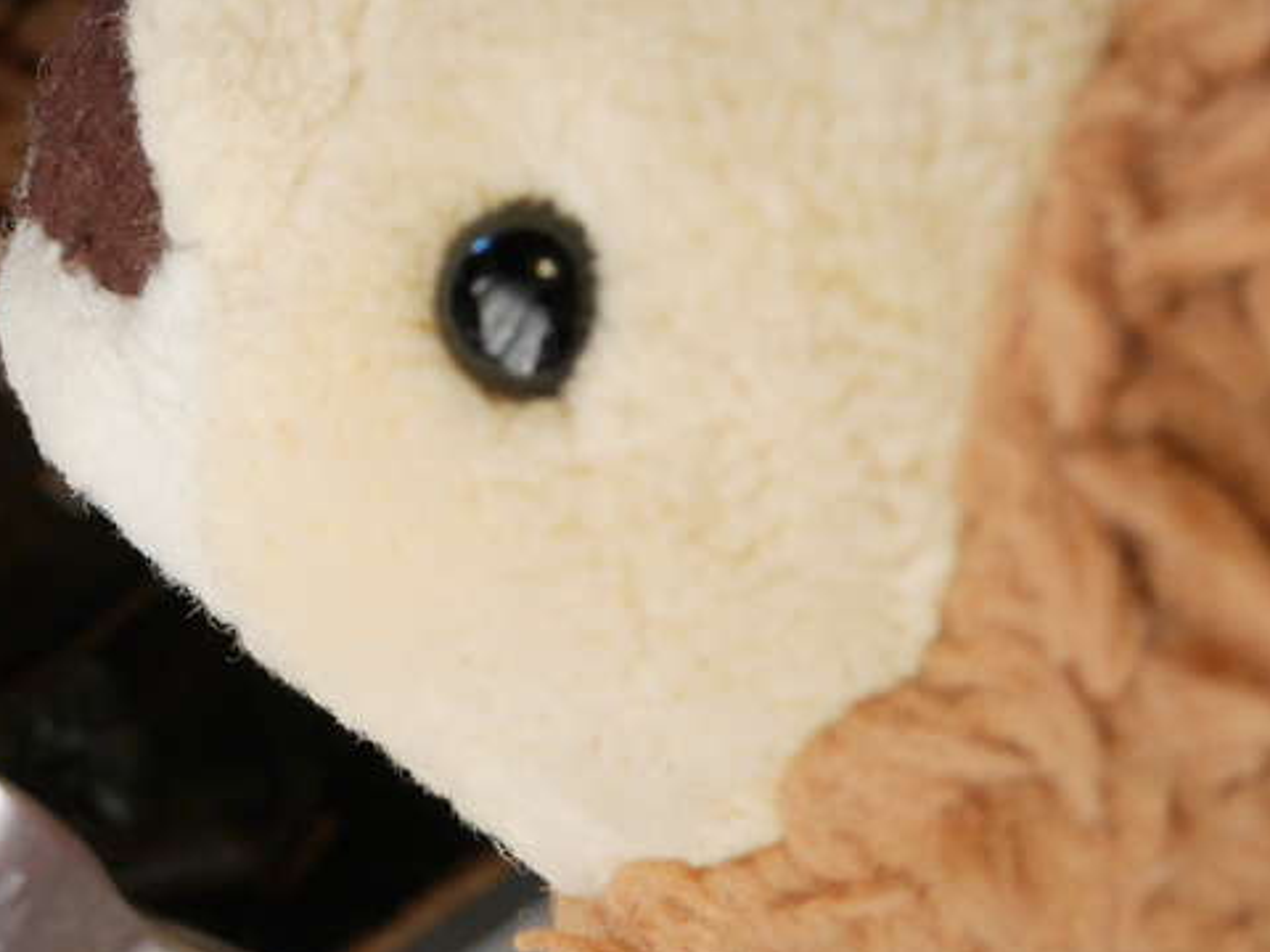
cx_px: 32
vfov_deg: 24.0
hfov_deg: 30.2
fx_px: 2201
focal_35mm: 60
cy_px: 192
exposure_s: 1/80
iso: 200
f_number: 3.5
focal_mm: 12
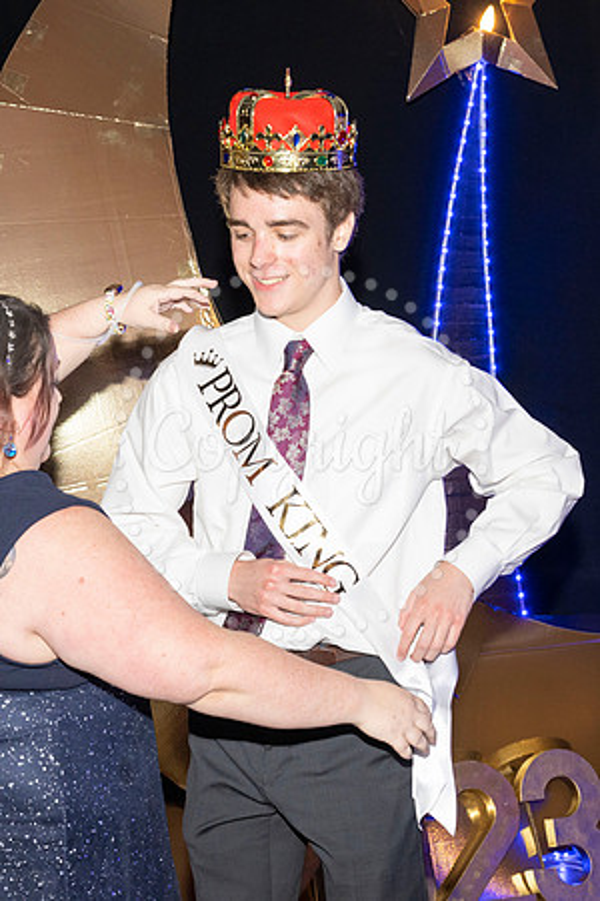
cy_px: 450
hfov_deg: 20.6
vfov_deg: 30.5
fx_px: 1650
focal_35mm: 66
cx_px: 353
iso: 1000
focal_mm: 44
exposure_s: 1/100
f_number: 5.6
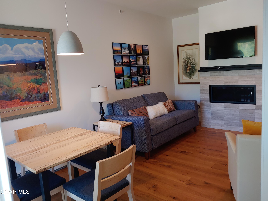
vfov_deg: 54.9
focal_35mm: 25
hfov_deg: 69.4
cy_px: 100
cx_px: 134
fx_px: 194
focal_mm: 4.23
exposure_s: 1/40
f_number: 1.5
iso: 50
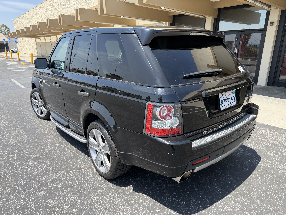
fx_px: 198
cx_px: 143
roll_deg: -0.9
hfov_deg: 71.6
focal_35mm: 24
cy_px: 108
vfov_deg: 56.8
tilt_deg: -15.9
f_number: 1.78
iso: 100
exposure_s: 1/1855
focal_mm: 6.76
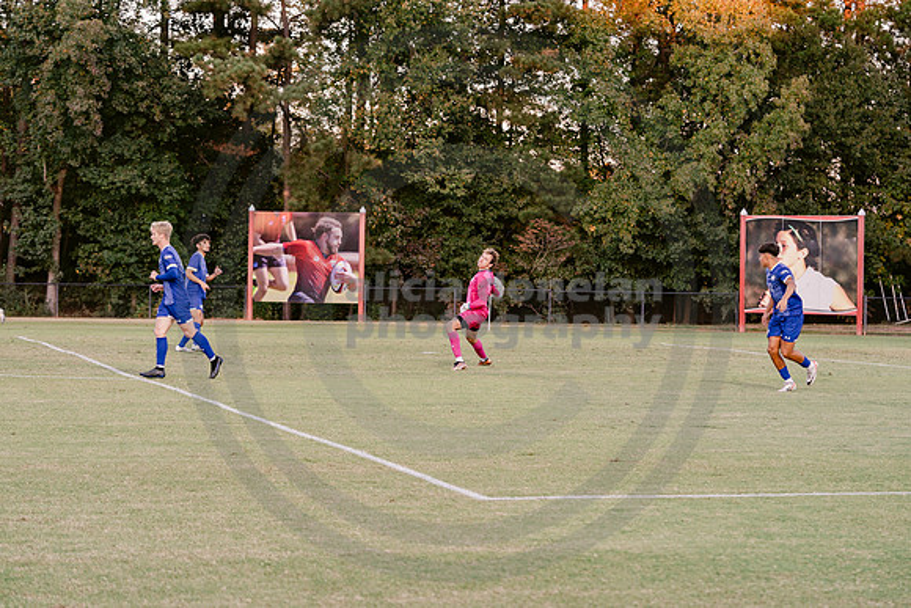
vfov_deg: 15.2
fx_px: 2278
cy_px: 304
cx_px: 456
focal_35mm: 90
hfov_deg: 22.6
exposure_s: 1/200
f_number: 4
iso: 640
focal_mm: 90
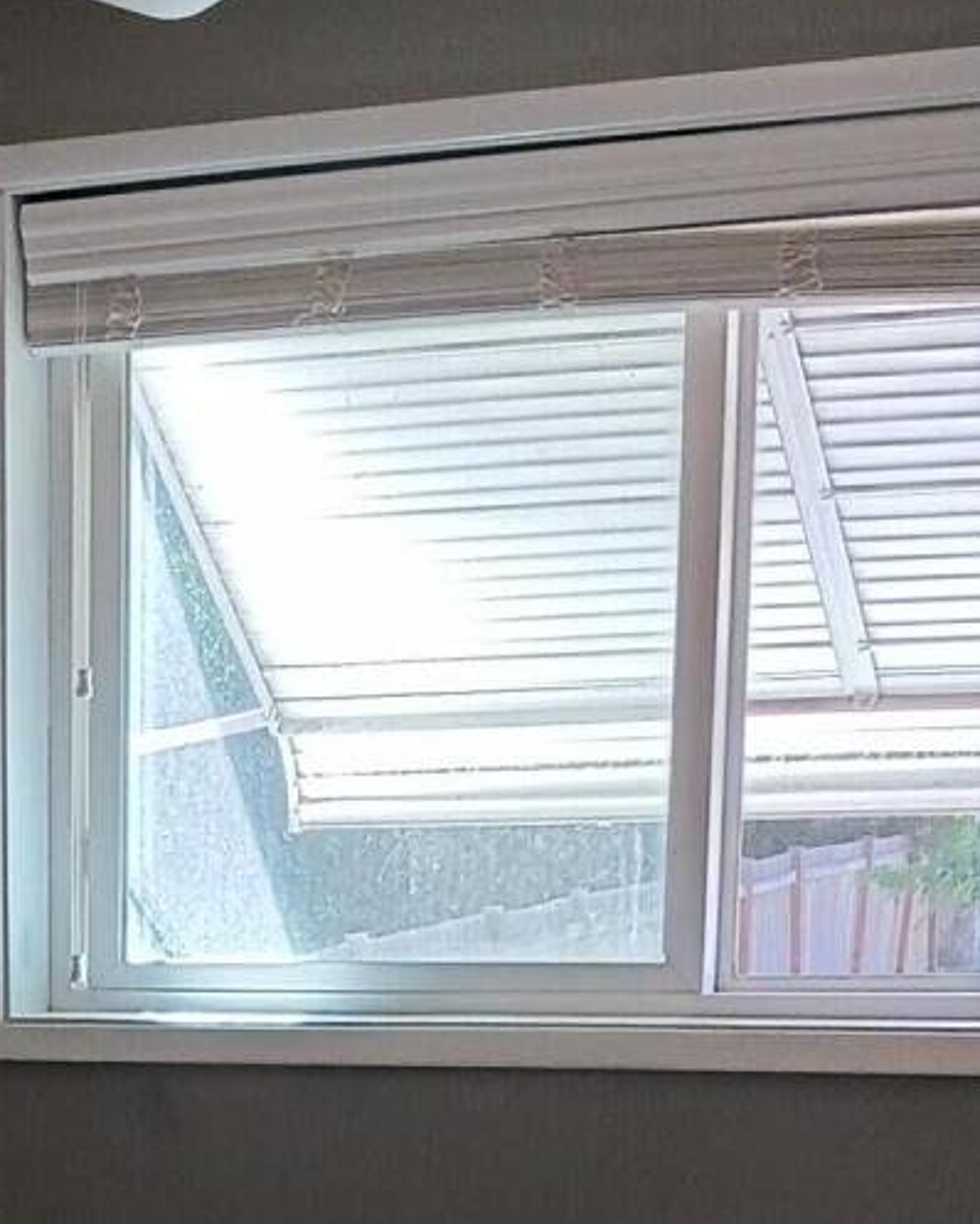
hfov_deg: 14.1
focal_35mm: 106
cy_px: 1485
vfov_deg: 17.2
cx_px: -234
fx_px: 3841
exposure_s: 1/60
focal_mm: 4
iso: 200
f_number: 1.8
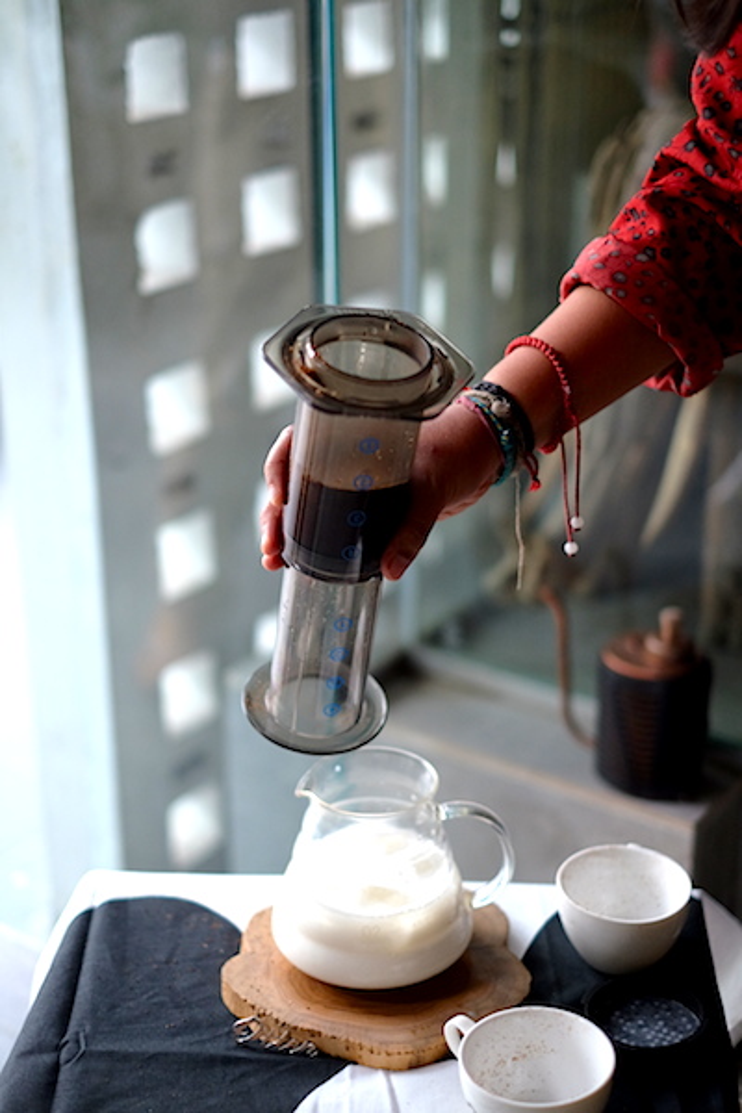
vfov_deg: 37.5
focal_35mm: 53
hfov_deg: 25.5
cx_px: 371
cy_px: 556
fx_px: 1638
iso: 640
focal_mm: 35
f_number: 1.4
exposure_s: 1/125
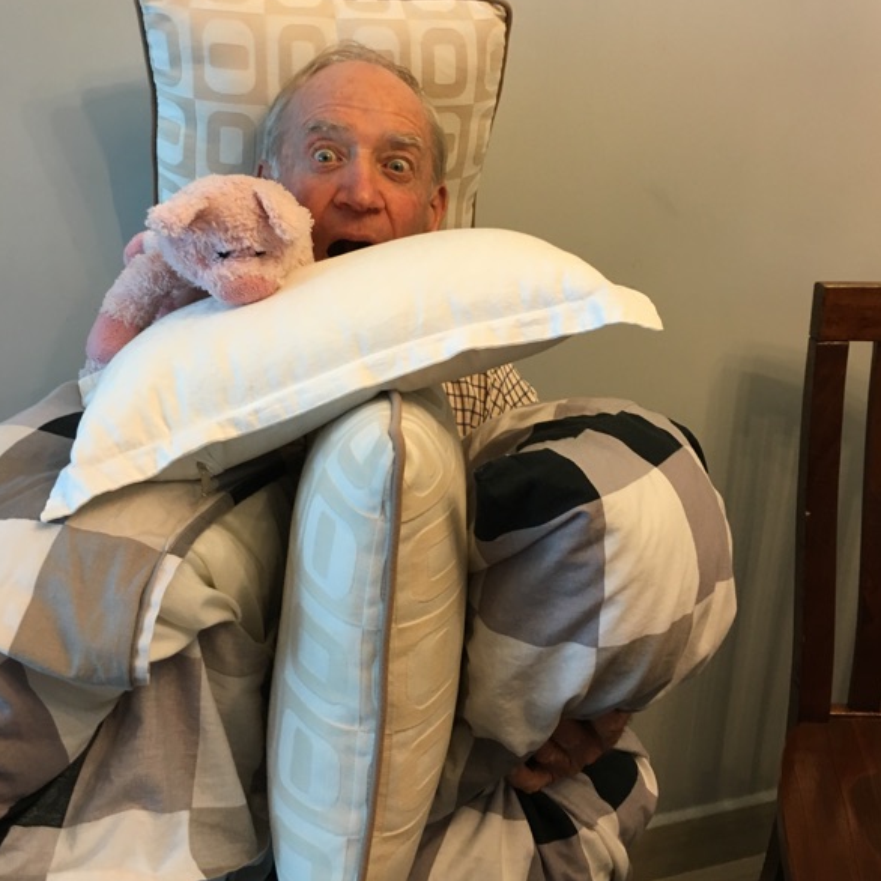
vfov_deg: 47.1
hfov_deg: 47.2
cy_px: 377
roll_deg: +0.0
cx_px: 445
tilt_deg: -17.3
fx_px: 1008
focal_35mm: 35
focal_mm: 4.15
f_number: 2.2
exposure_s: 1/33
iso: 125
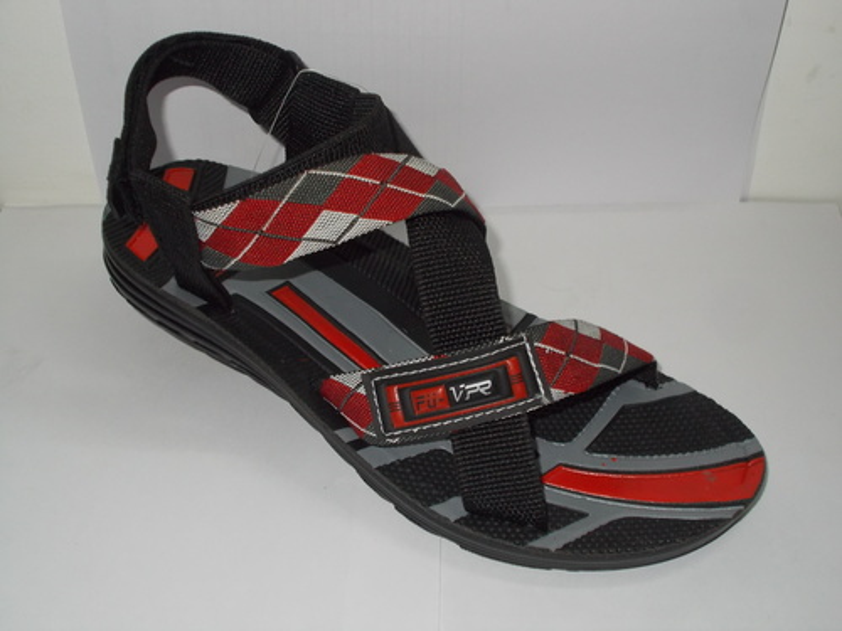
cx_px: 421
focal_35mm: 44
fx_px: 1070
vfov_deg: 32.9
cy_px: 316
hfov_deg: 42.9
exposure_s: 1/30
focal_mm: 7.9
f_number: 4.2
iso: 200
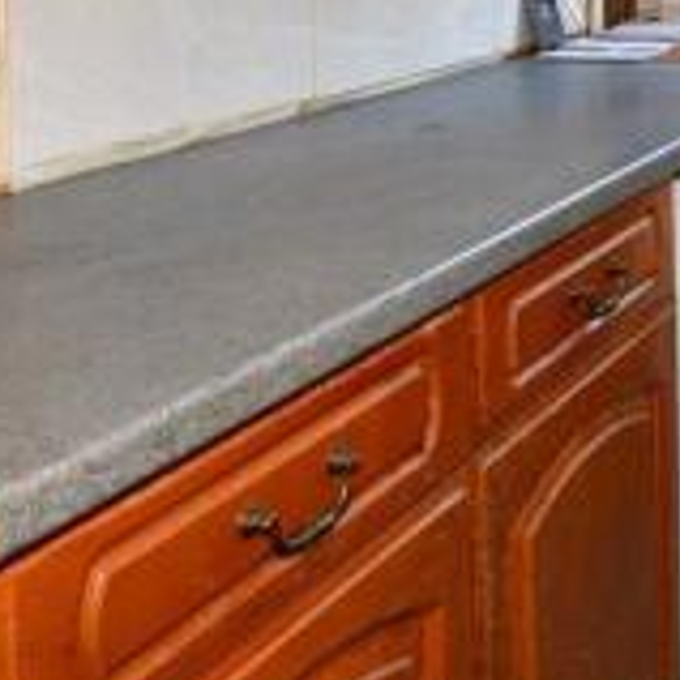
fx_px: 1245
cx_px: 967
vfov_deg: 27.5
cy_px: -101
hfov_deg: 24.9
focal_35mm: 56
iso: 200
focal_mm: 11
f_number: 7.1
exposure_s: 1/5
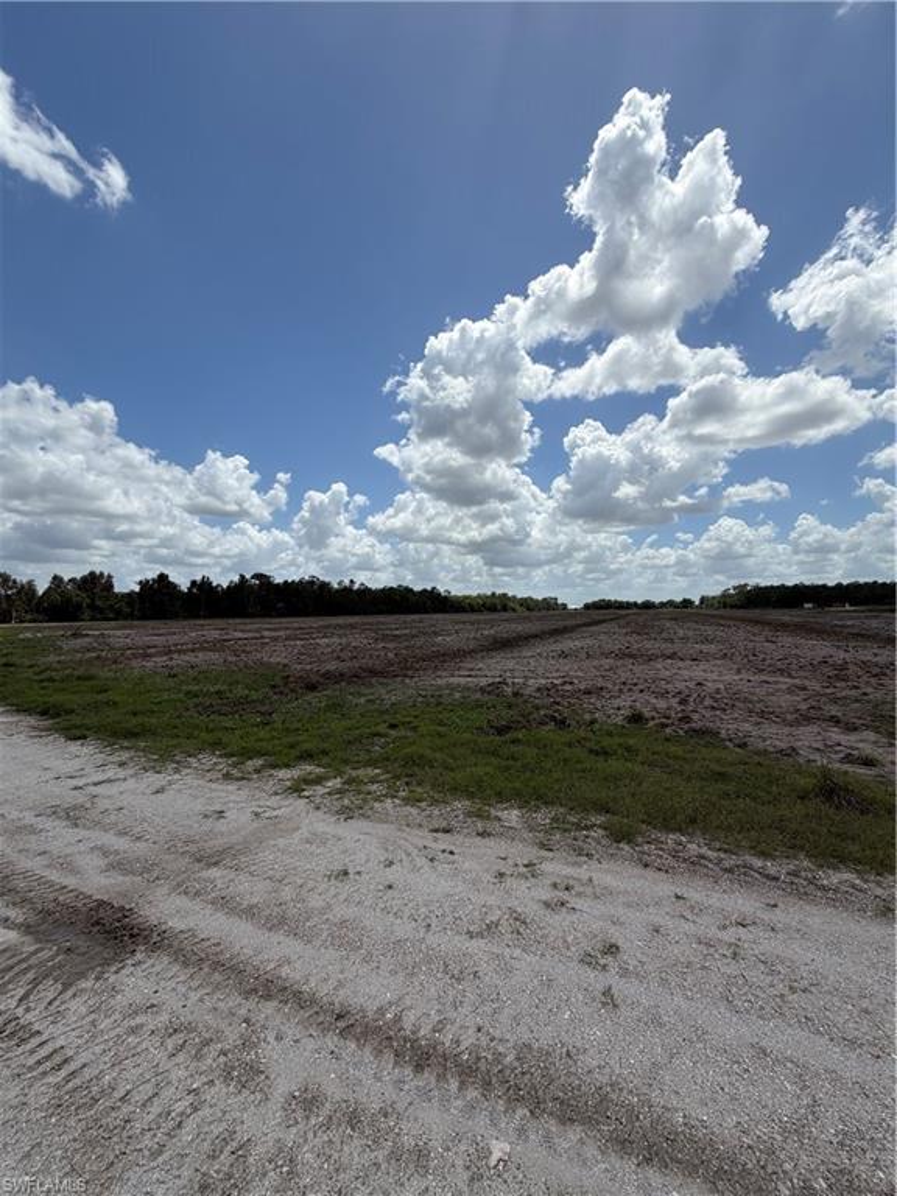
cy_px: 598
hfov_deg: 85.7
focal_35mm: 14
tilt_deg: +2.0
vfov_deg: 102.1
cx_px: 448
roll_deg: +1.4
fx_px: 484
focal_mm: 2.22
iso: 20
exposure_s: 1/1534
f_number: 2.2
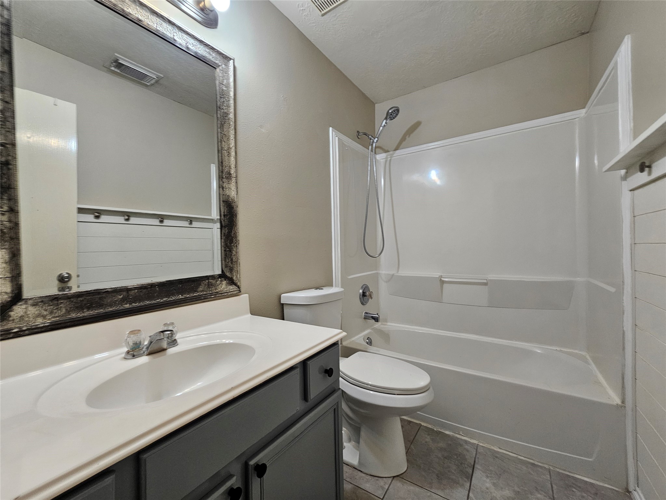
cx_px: 333
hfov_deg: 106.2
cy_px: 250
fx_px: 250
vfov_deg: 89.9
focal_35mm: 13
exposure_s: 1/60
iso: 100
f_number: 2.2
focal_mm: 2.2
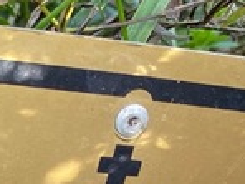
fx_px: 998
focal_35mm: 141
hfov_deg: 13.1
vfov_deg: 9.6
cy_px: 406
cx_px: -144
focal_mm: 4.25
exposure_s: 1/121
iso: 80
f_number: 1.8
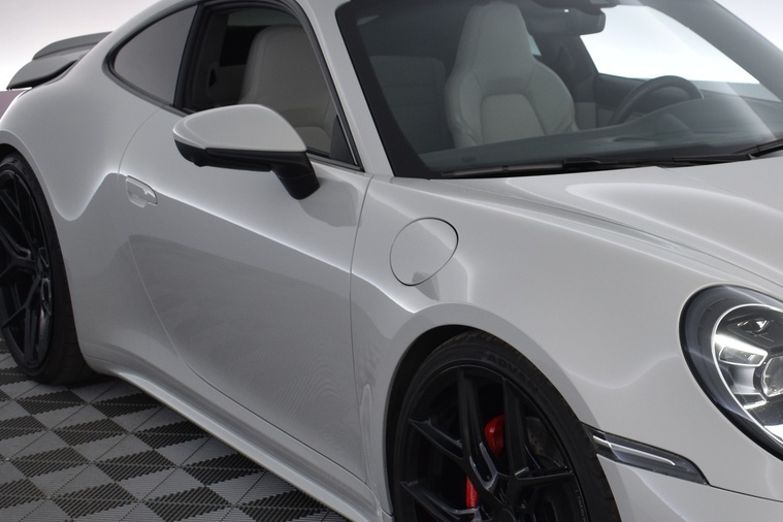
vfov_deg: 21.2
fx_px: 1392
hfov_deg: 30.5
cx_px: 654
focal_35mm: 64
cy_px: 318
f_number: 3.8
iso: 360
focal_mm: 20
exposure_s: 1/30
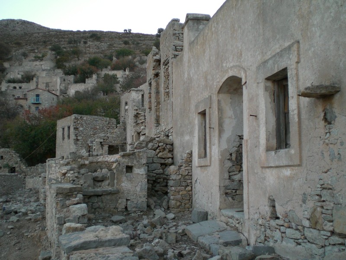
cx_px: 173
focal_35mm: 38
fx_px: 380
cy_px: 130
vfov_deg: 37.7
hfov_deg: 49.0
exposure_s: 1/80
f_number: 3.1
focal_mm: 6.3
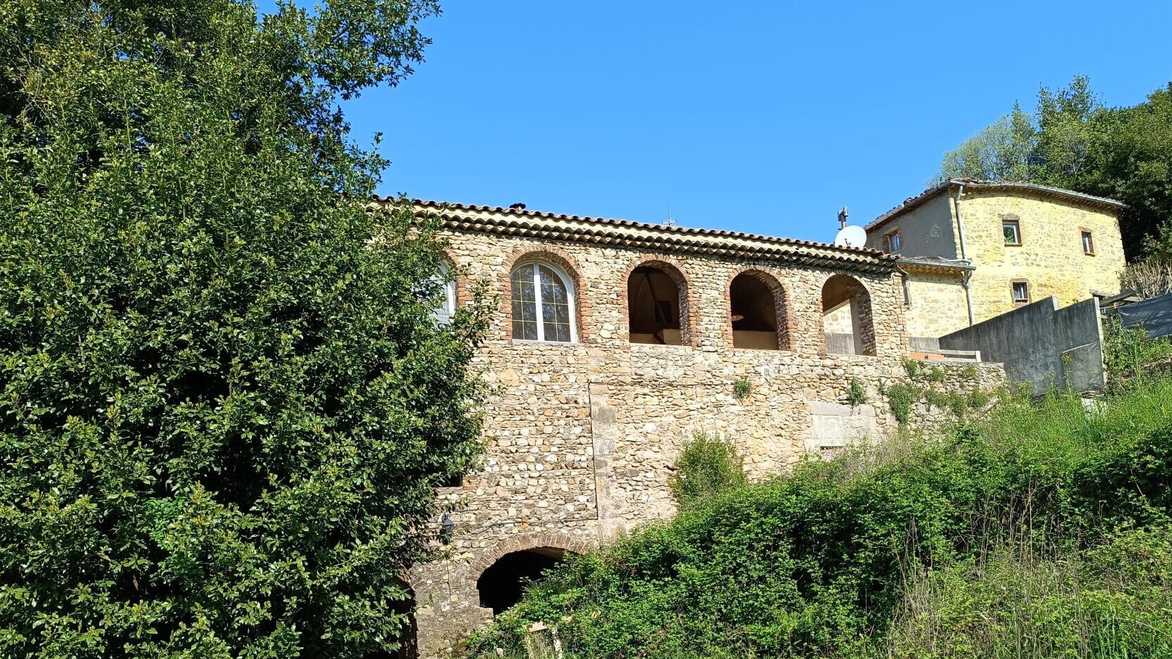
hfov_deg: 64.3
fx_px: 932
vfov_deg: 38.2
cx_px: 595
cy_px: 468
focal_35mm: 30
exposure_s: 1/412
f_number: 1.65
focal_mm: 6.14
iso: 50
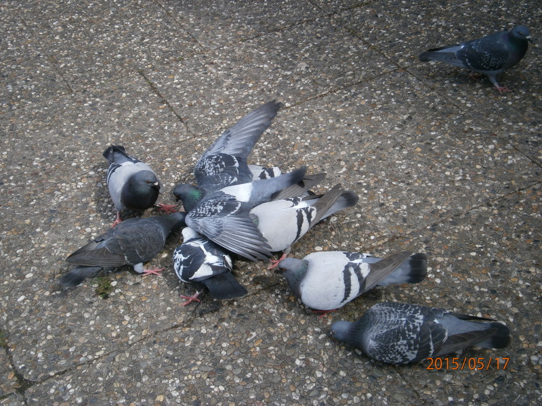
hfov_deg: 32.2
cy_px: 203
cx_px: 271
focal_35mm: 60
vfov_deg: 24.4
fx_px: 939
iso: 80
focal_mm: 10.7
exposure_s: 1/320
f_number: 3.9
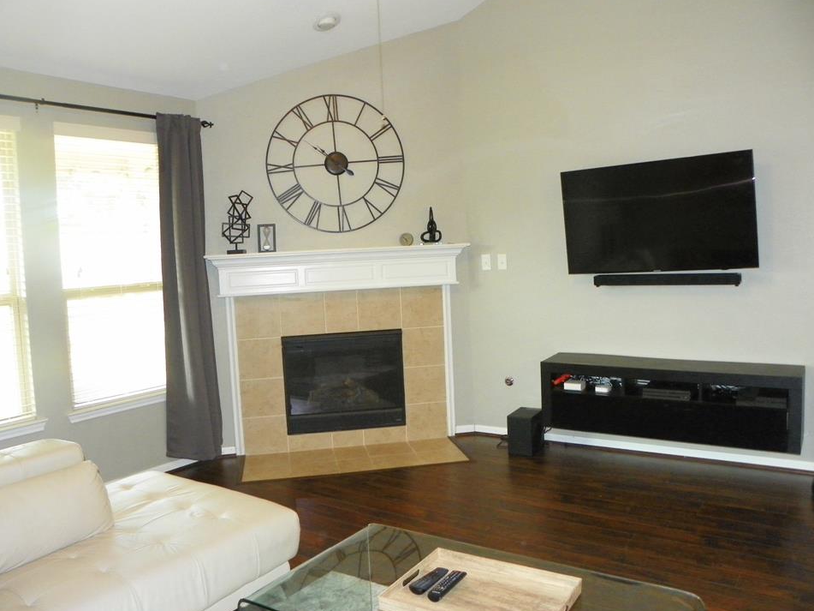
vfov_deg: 49.7
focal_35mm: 28
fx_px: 658
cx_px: 396
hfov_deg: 63.4
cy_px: 293
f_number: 2.8
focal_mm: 4.6
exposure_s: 1/40
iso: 160
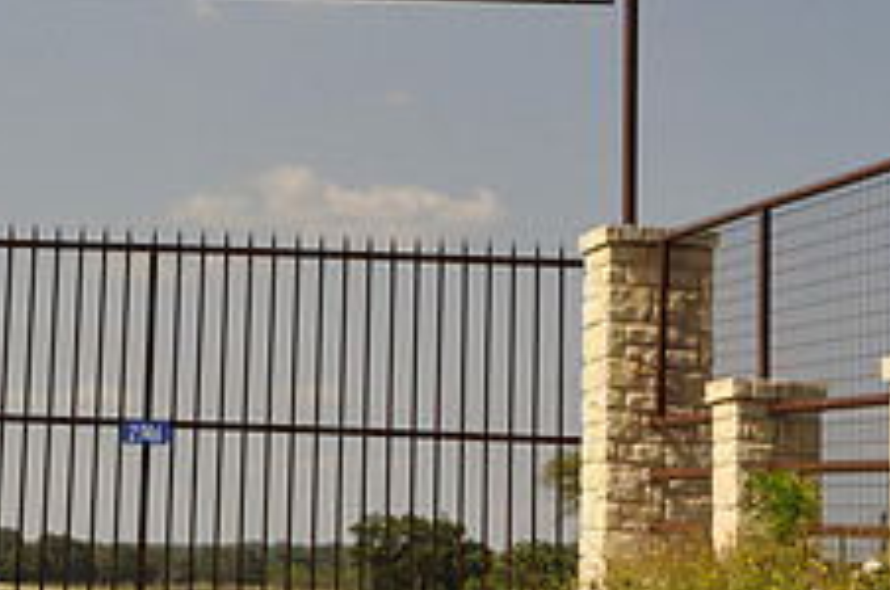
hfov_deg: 15.5
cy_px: -2
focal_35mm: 131
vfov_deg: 10.4
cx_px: 142
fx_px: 3234
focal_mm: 34
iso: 200
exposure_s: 1/250
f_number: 8
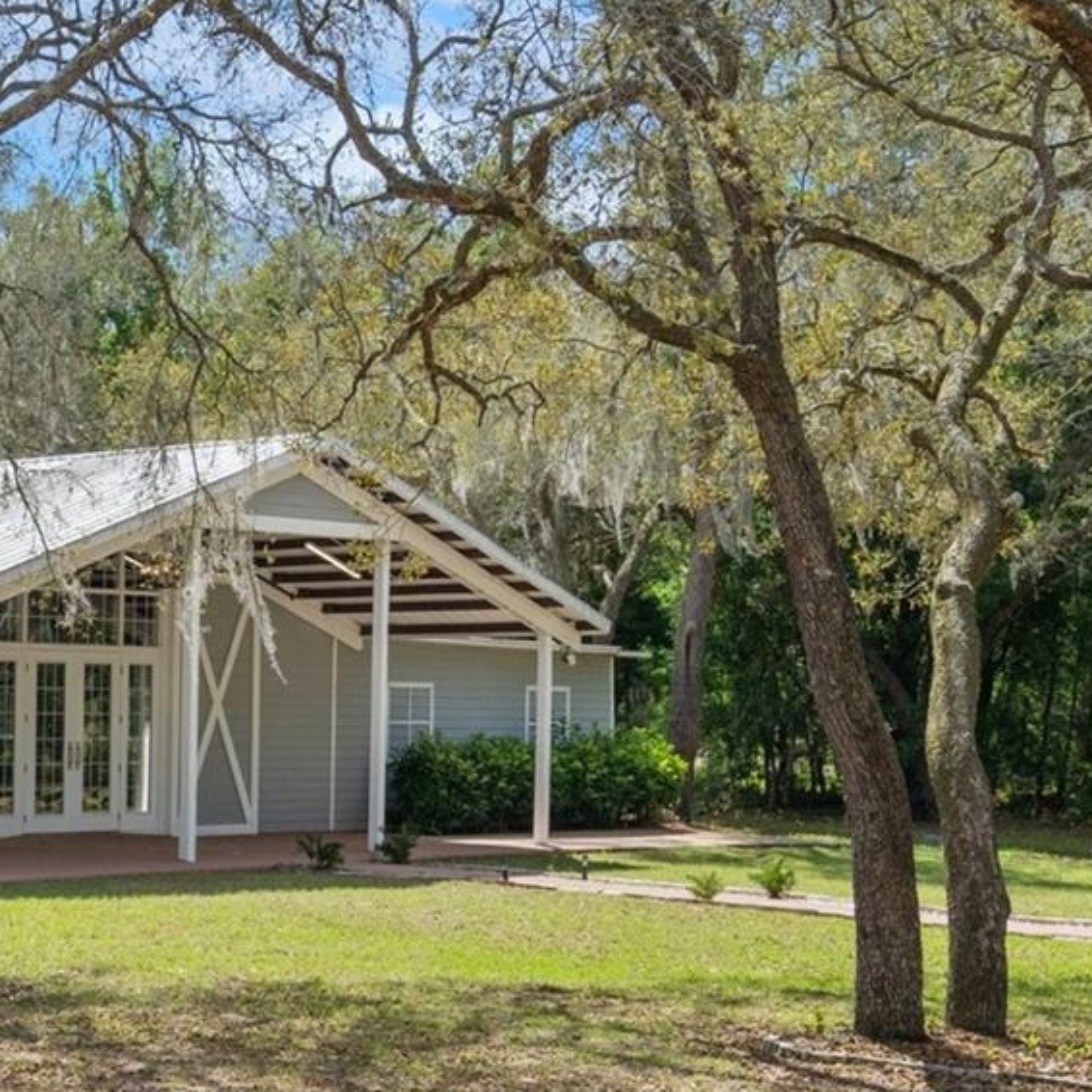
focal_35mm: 72
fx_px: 2570
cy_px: 751
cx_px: -276
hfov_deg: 21.9
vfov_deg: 23.9
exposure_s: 1/125
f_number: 8
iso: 640
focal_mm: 30
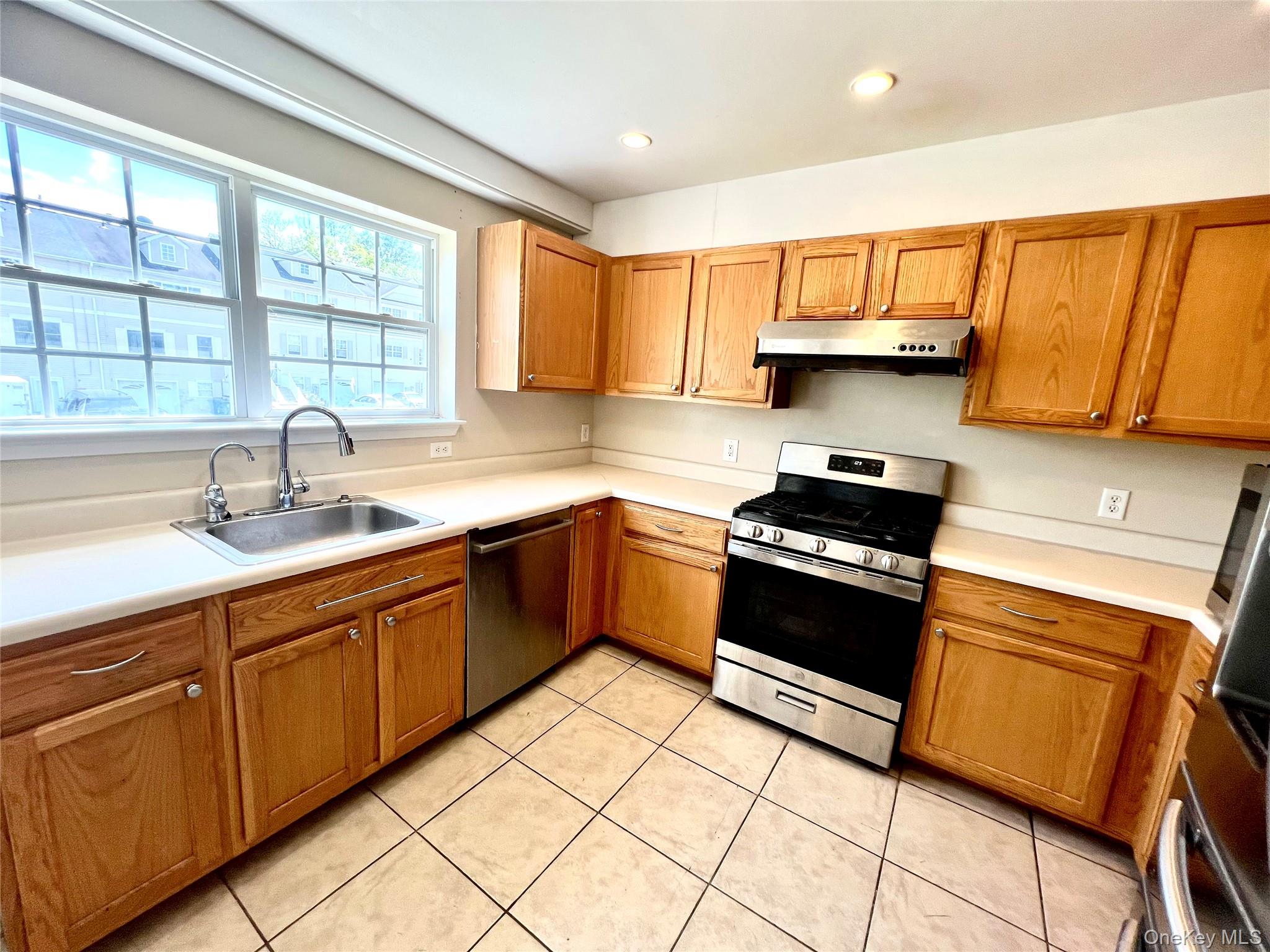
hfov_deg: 106.2
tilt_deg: -10.2
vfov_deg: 89.9
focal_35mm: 13
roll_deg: -3.6
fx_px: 477
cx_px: 635
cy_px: 476
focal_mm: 1.57
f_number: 1.8
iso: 64
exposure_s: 1/120
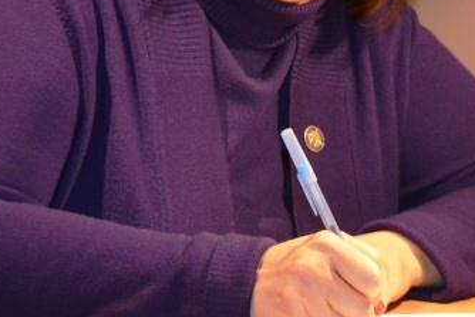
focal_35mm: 147
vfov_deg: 9.3
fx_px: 1940
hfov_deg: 13.9
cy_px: 8
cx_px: 343
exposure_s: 1/60
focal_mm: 32
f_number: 4.8
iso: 1250
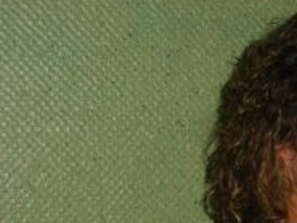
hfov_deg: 15.2
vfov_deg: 11.9
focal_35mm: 123
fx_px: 1056
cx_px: 392
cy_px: 237
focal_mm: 7.9
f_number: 2.8
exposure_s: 1/60
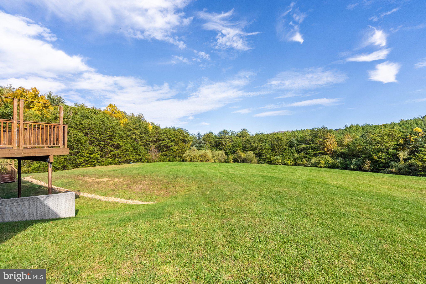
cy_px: 142
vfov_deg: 73.8
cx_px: 213
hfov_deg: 96.7
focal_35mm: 16
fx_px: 189
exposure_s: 1/1000
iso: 640
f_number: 10
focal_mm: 16
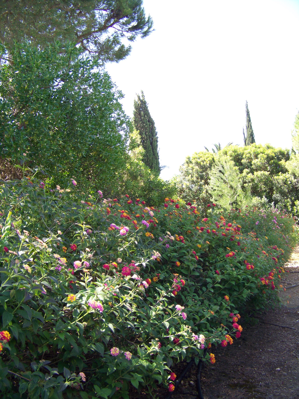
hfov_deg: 39.7
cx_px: 150
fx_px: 415
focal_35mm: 36
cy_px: 200
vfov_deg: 51.4
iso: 66
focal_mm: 5.85
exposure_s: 1/125
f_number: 2.8
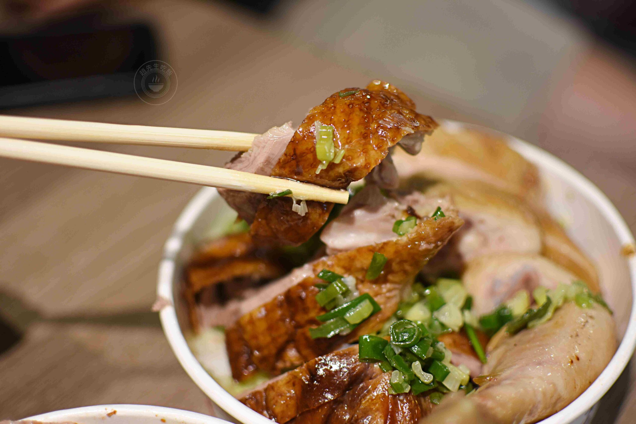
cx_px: 318
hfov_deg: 37.8
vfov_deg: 25.8
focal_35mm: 52
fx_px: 927
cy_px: 212
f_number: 1.8
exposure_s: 1/250
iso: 320
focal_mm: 35
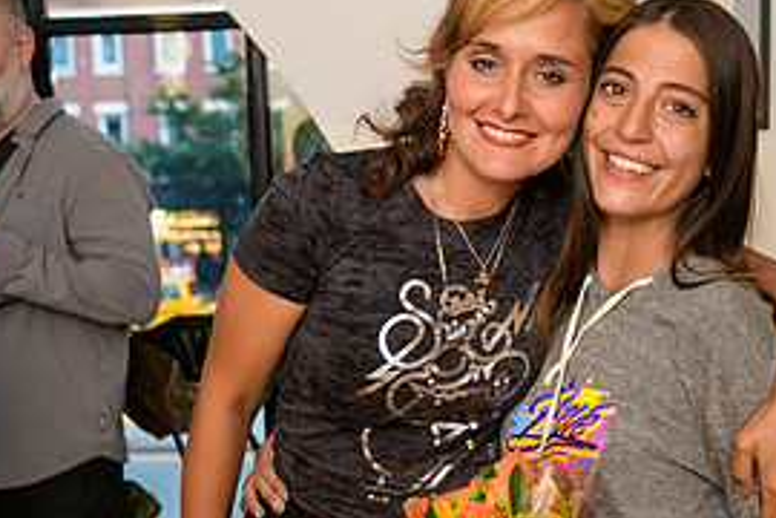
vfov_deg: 23.4
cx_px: 474
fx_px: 1250
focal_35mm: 58
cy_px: 295
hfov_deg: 34.3
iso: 800
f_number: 3.2
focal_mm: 27
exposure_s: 1/125
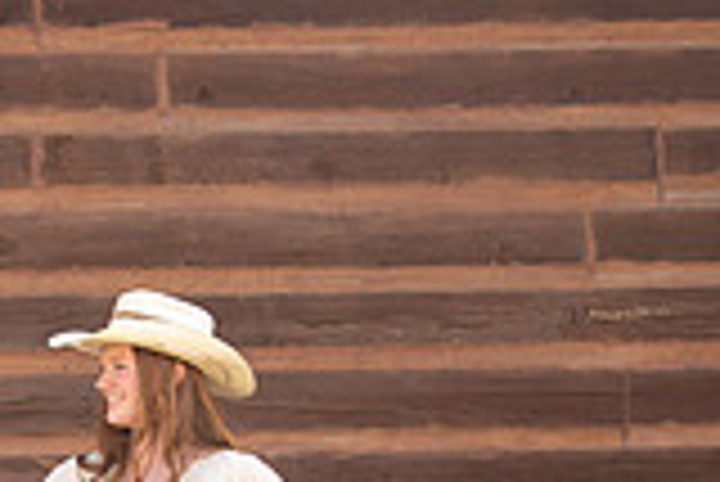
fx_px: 3483
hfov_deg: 11.4
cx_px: -279
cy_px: 561
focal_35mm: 174
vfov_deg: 7.8
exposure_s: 1/125
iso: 320
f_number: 5.6
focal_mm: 48
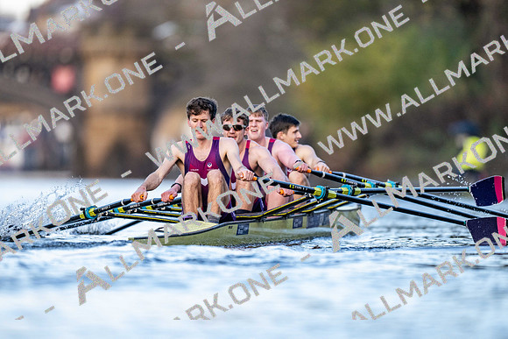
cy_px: 170
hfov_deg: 3.4
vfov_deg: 2.3
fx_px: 8468
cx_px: 254
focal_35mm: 600
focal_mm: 600
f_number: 4
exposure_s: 1/2500
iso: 1800
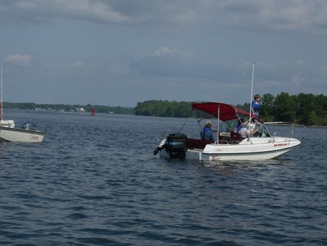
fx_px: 973
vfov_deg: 14.4
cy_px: 148
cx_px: 118
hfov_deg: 19.0
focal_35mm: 103
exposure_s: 1/250
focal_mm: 16.6
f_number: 12
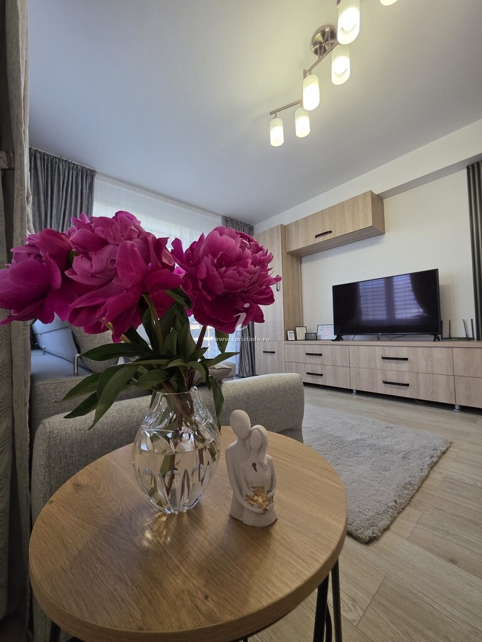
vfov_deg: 106.2
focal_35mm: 13
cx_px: 241
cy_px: 321
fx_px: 241
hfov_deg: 89.9
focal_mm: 2.2
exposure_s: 1/100
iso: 160
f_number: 1.9
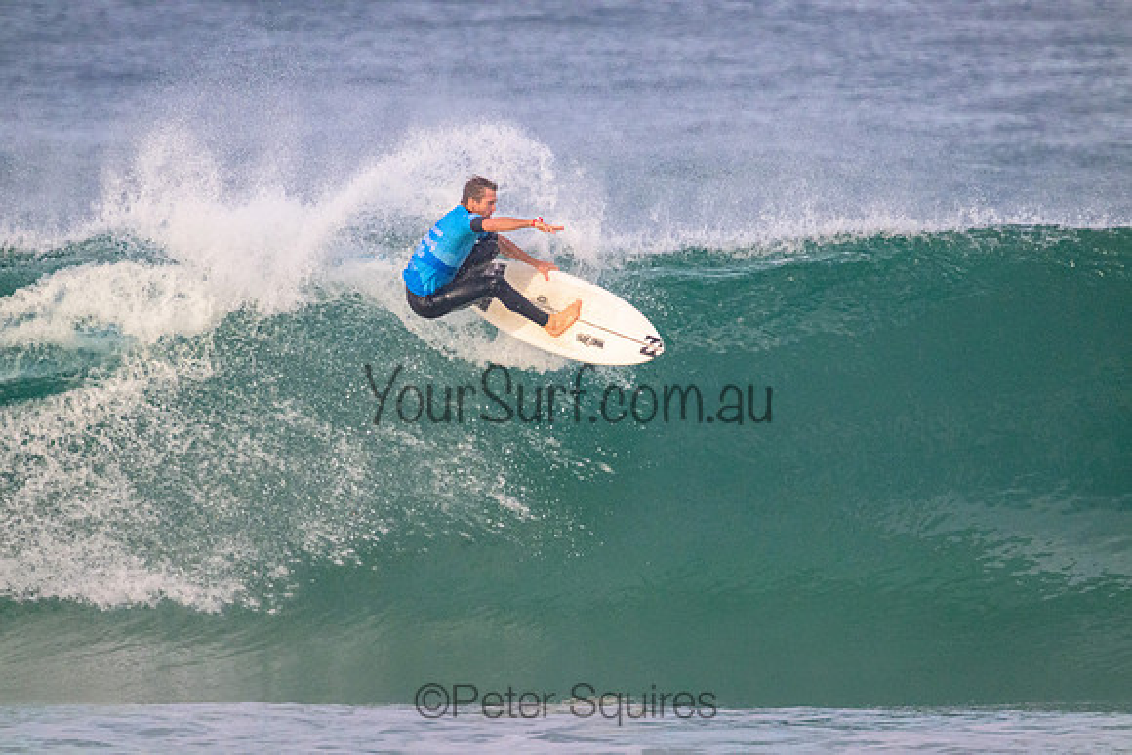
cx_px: 566
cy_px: 378
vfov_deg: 1.7
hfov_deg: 2.6
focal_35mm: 800
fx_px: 25160
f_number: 11
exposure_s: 1/2000
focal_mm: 800
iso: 4500
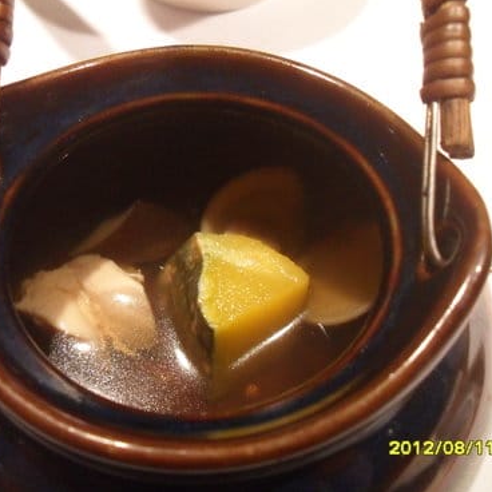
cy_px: 245
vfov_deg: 40.0
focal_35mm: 42
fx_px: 675
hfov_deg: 39.8
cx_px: 189
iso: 400
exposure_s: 1/30
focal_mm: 6.2
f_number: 2.8
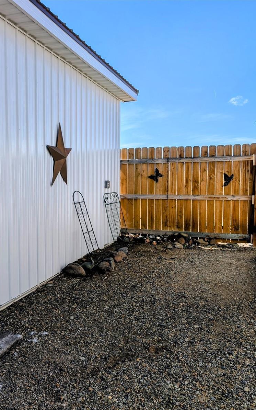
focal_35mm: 34
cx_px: 46
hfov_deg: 35.9
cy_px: 206
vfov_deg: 56.7
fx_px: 380
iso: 23
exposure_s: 1/957
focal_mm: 6.9
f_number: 1.68
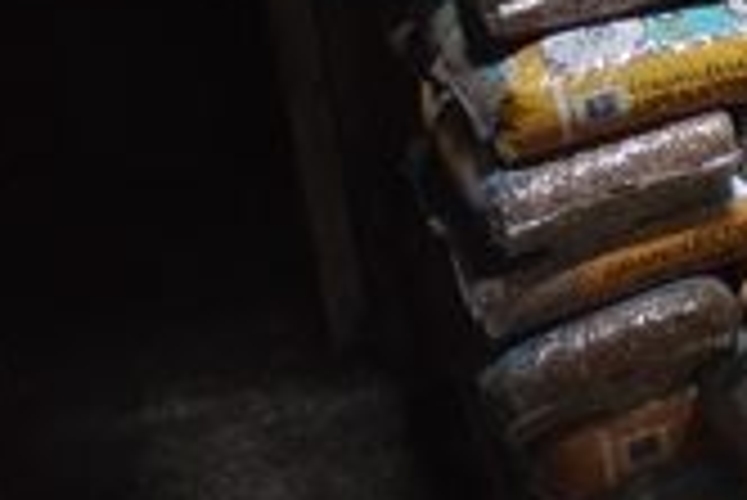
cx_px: 1278
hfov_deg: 22.0
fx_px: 1350
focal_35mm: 65
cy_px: -81
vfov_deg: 19.8
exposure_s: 1/25
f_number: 2.2
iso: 1600
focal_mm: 2.2
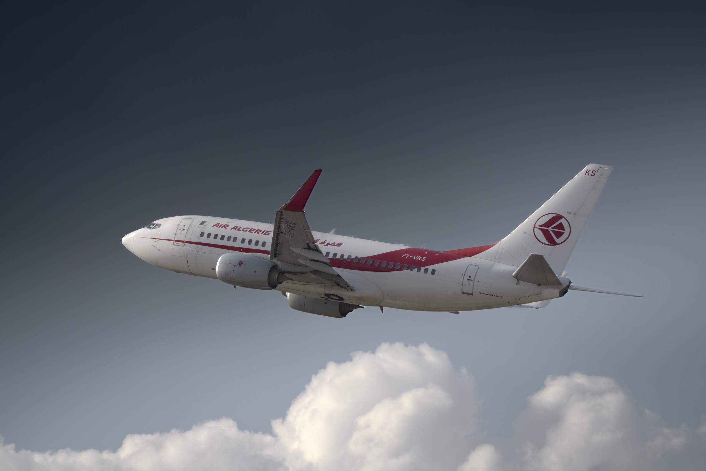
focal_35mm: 444
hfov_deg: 4.6
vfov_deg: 3.1
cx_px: 353
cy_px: 236
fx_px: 8707
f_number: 5.6
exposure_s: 1/2000
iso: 200
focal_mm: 444
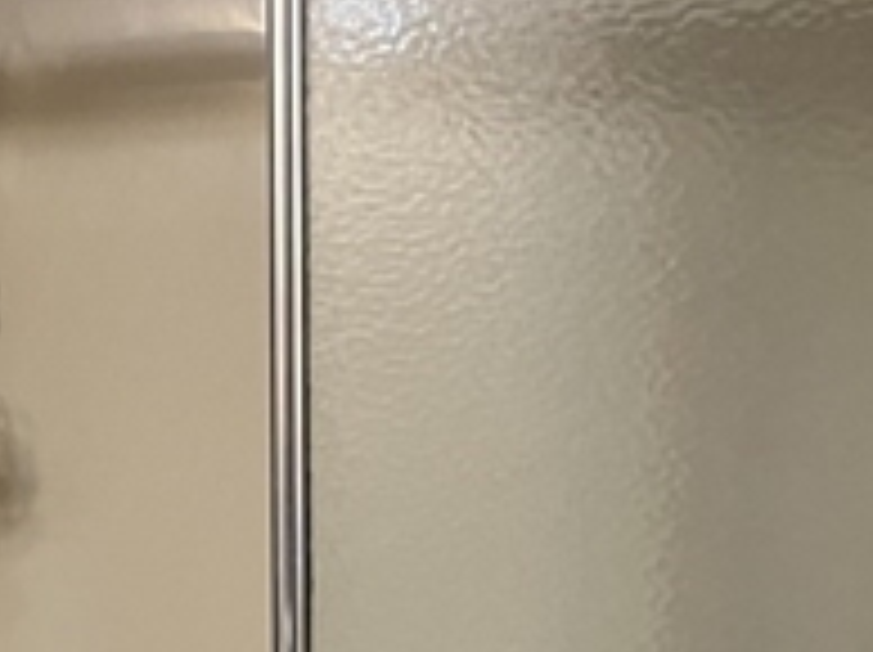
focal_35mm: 103
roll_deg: +2.6
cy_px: 841
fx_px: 2594
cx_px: -54
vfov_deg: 13.8
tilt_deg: -8.1
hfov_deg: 18.5
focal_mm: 5.1
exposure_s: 1/60
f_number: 1.6
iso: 160
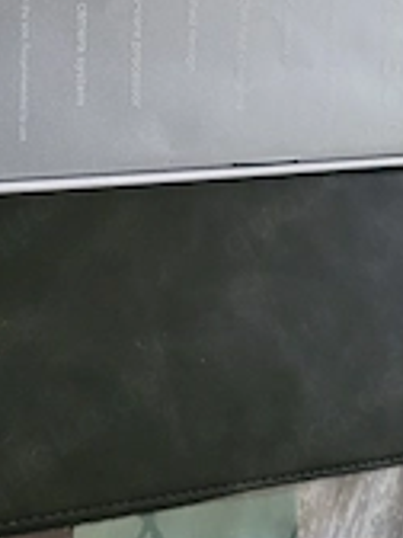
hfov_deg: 23.6
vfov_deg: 28.8
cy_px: -29
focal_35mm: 62
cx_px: 138
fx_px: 962
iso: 640
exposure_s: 1/50
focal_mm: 5.4
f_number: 1.8
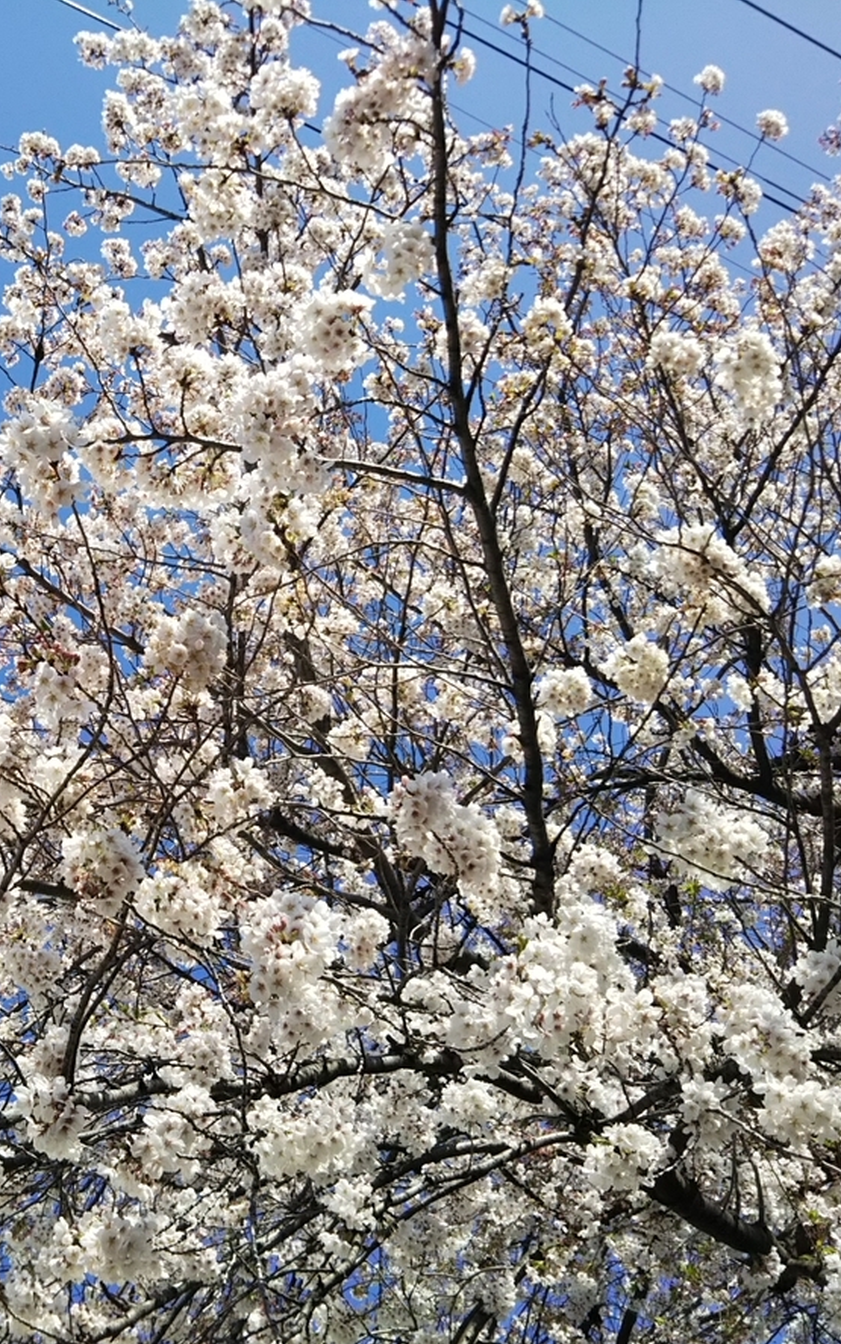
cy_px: 680
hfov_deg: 28.8
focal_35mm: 43
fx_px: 1576
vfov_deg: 46.2
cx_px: 98
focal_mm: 4
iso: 20
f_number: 2.2
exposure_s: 1/852
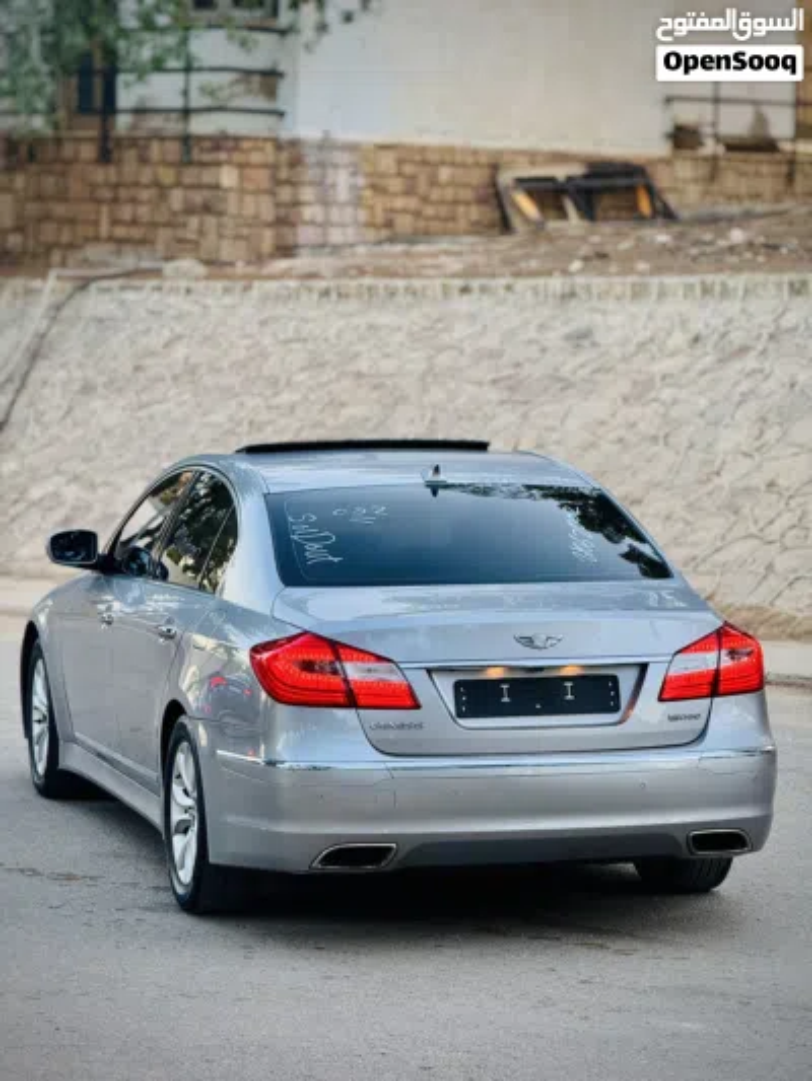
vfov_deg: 16.4
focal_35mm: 120
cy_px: 540
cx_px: 406
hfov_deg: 12.4
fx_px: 3752
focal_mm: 15.66
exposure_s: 1/99
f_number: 2.8
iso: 200
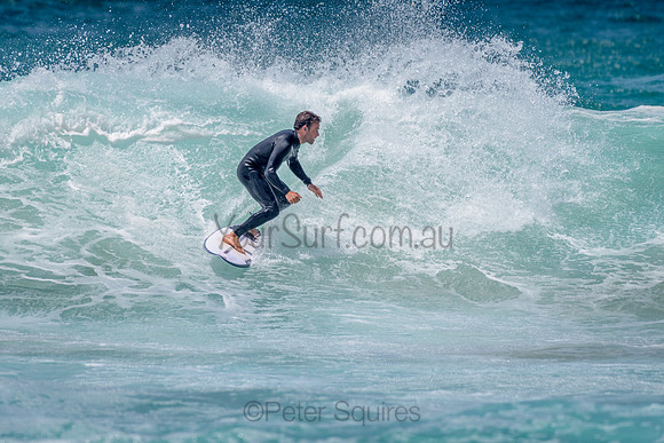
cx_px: 280
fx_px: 11332
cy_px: 174
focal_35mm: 614
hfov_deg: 3.4
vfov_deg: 2.2
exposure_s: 1/2000
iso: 90
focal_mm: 500
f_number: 5.6
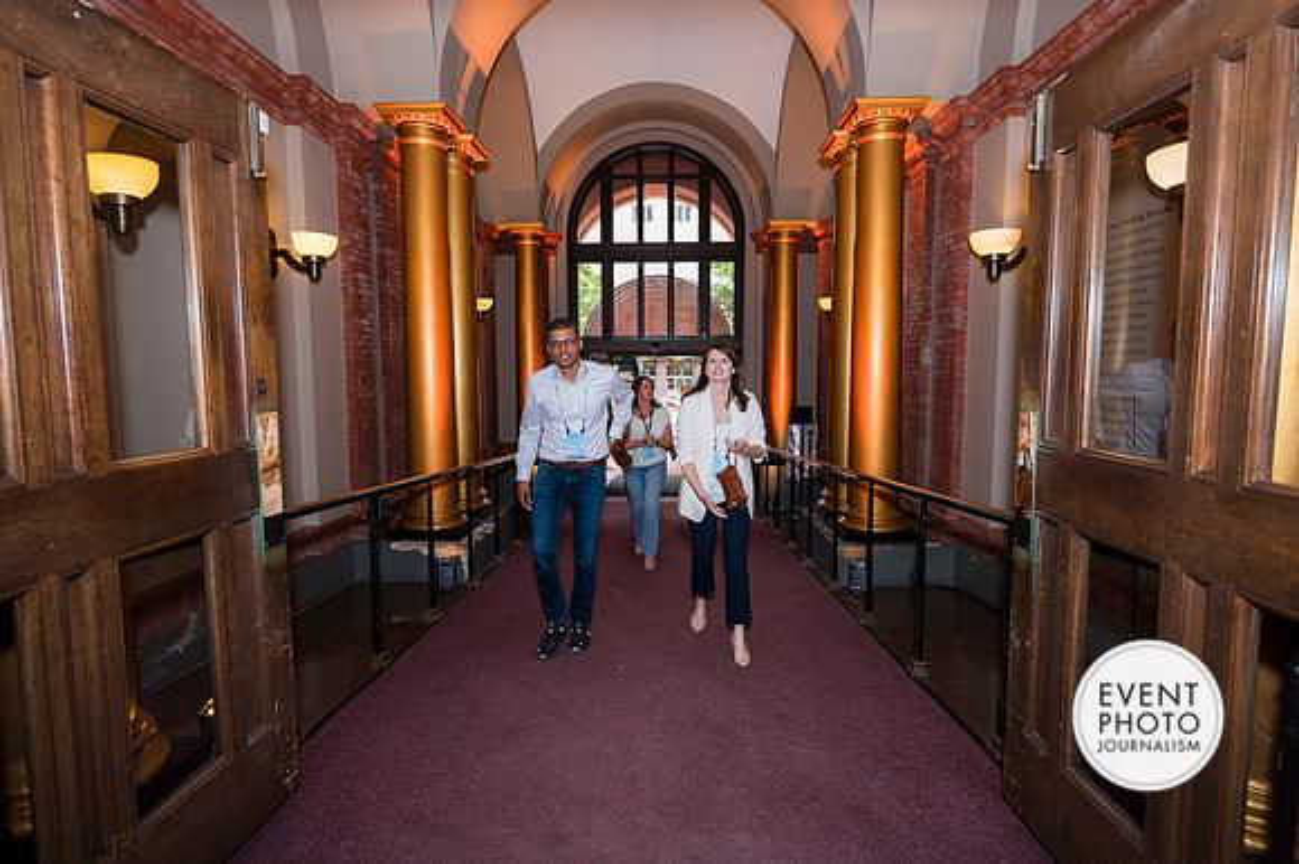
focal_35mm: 19
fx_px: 686
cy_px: 433
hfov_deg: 86.8
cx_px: 649
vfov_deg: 64.4
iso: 800
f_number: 5
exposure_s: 1/100
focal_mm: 18
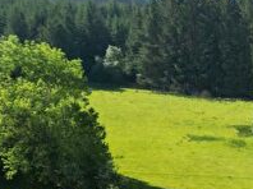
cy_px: 298
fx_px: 620
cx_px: 417
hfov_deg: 19.1
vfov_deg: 15.7
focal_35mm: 85
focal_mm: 6.72
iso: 140
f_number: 1.7
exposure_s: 1/1600
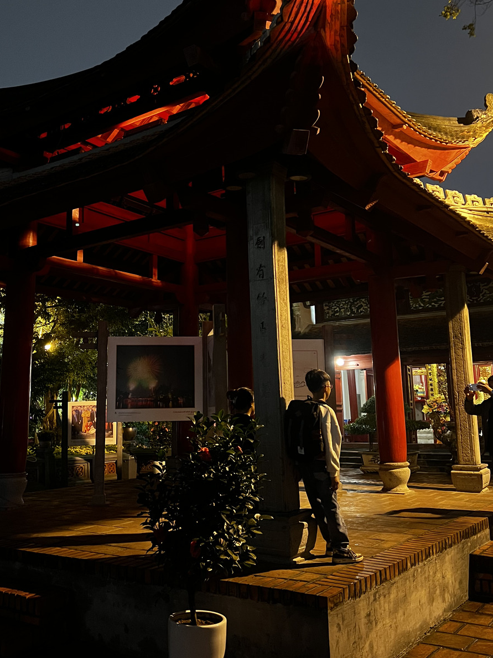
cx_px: 211
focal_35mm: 35
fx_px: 665
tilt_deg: +10.3
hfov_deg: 40.6
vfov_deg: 52.5
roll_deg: +0.6
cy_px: 292
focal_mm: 5.7
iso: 640
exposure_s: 1/25
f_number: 1.5
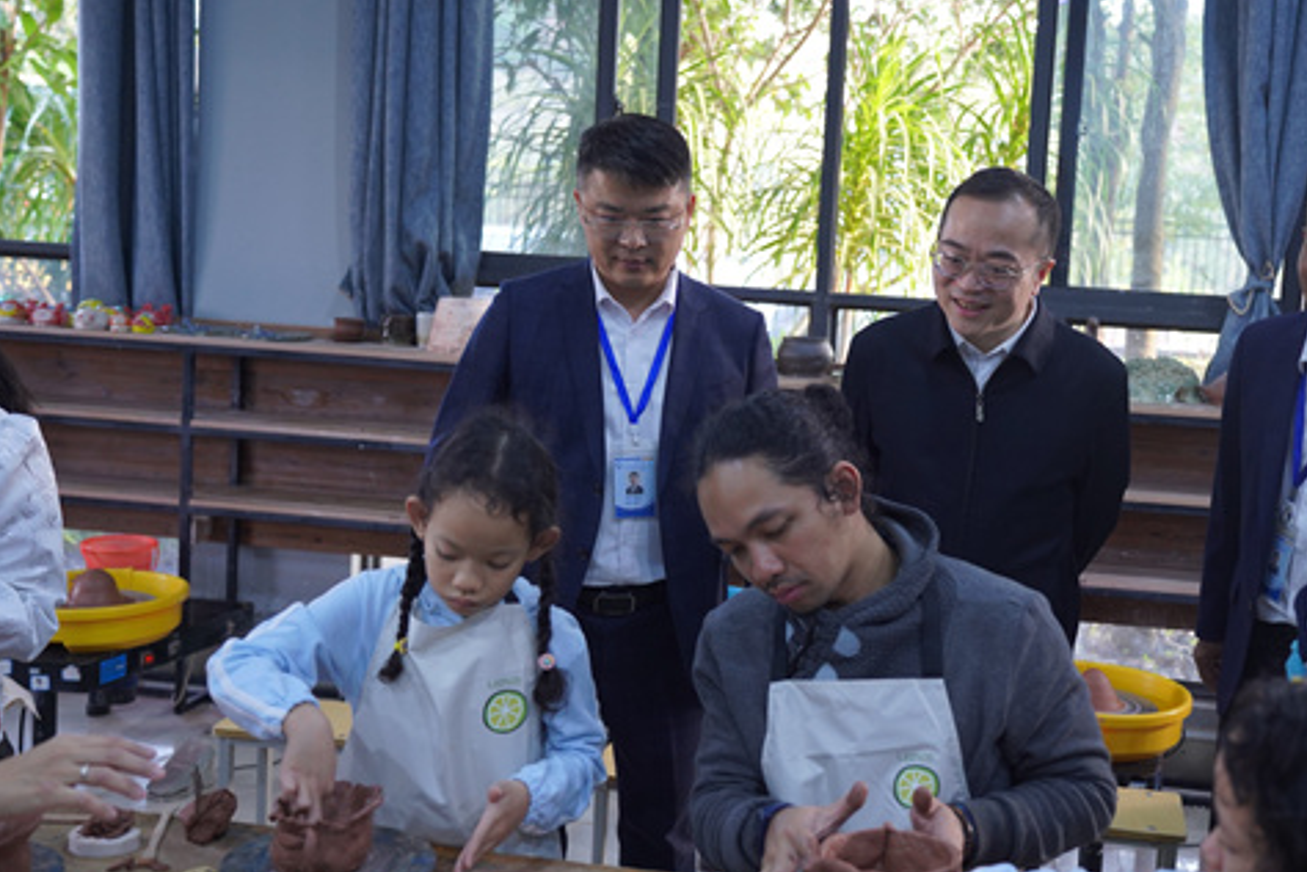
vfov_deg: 31.2
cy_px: 384
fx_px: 1561
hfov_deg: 45.0
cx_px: 819
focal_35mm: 43
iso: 1600
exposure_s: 1/100
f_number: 3.2
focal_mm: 34
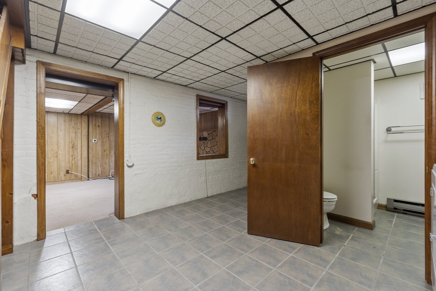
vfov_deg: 77.3
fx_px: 182
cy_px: 146
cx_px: 218
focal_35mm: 15
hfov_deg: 100.4
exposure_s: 1.6
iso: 800
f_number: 6.3
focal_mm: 10
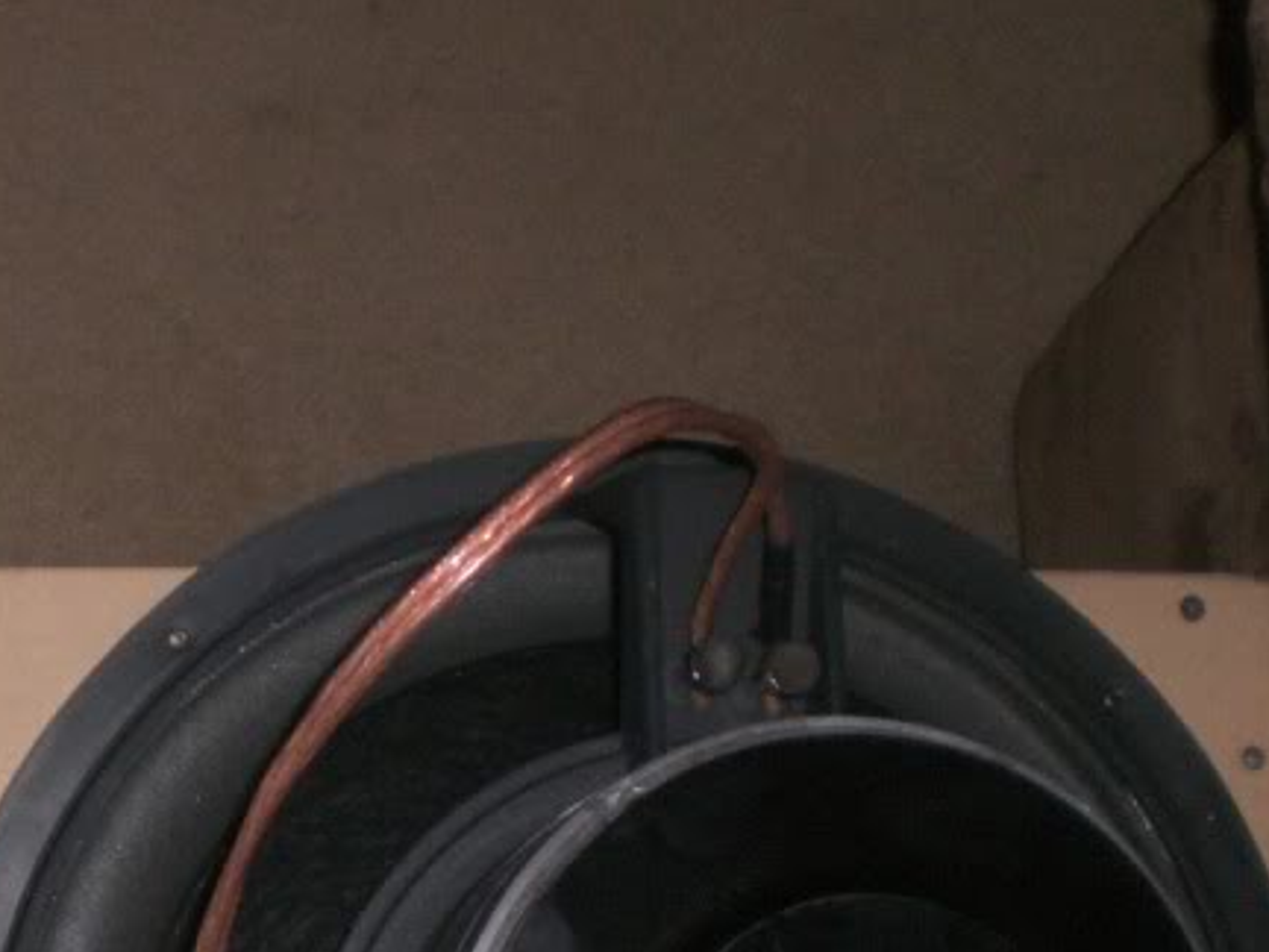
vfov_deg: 15.9
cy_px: 1052
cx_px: -179
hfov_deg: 20.6
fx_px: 3299
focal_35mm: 90
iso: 200
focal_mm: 6.3
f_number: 3.1
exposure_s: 1/60
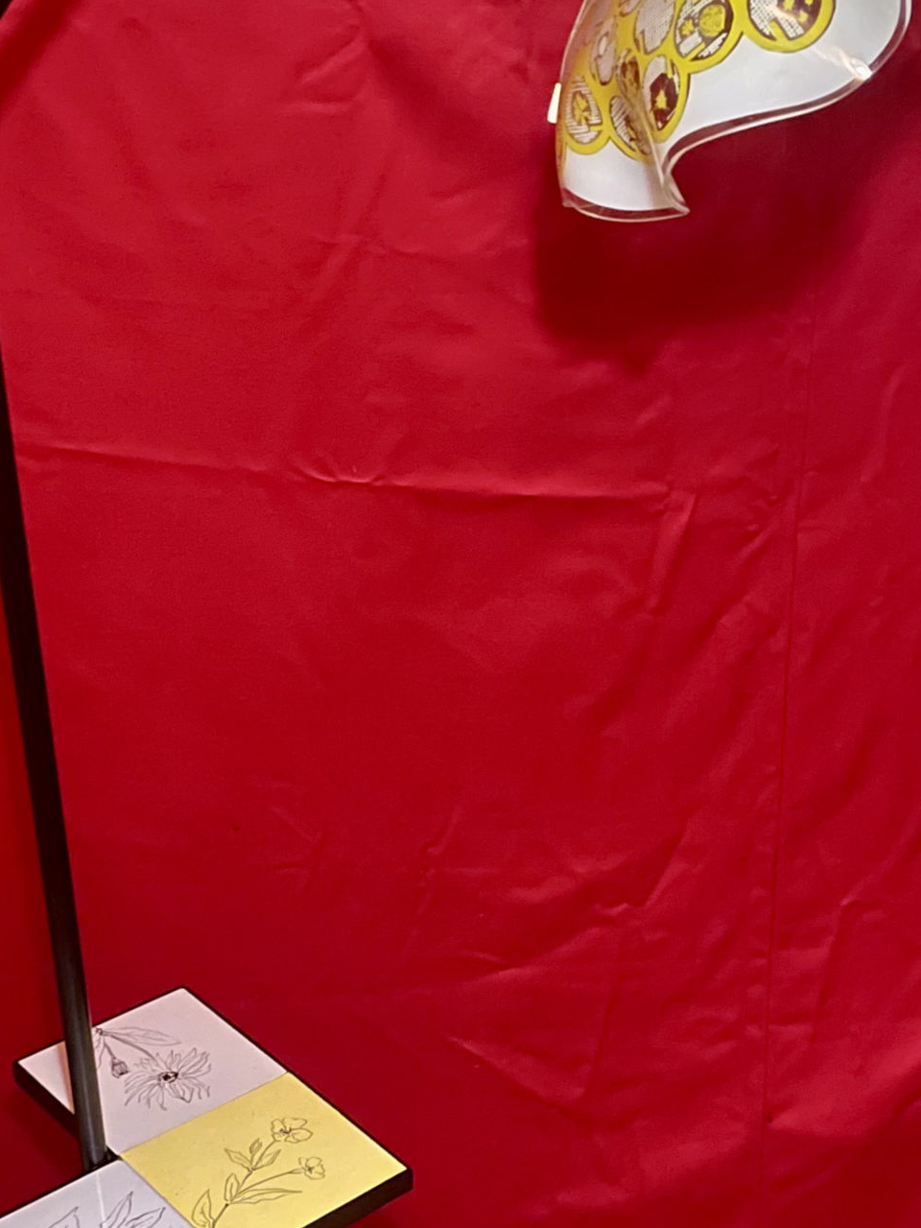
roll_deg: +1.9
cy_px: 774
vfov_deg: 36.6
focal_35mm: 52
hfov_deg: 28.0
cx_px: 472
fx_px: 1845
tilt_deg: -30.3
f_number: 1.6
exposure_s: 1/15
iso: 1250
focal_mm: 4.2
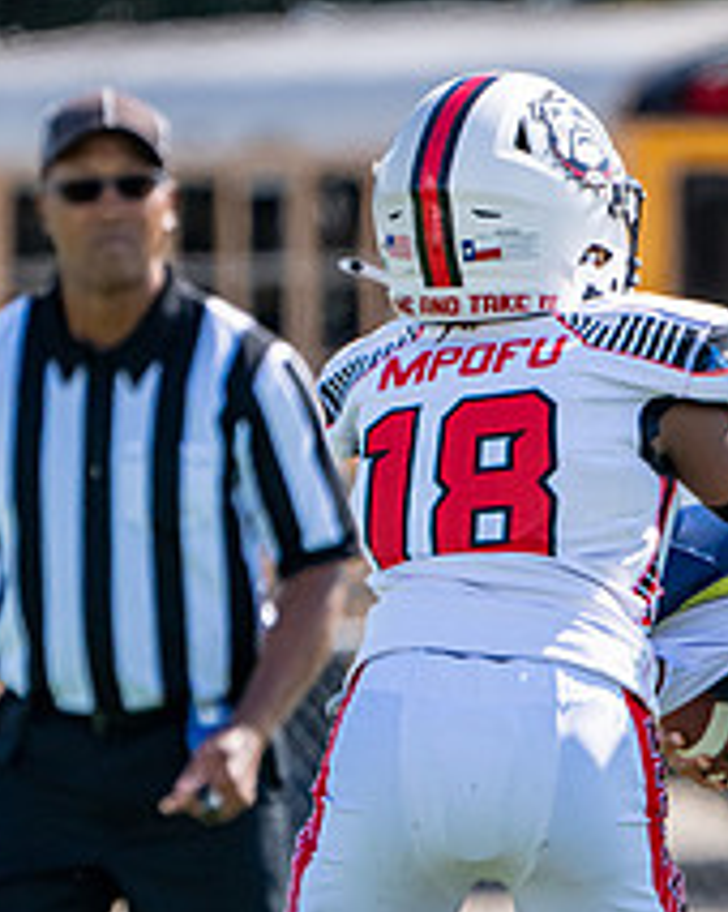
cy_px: 836
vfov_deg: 1.6
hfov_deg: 1.3
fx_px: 32311
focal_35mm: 1198
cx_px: 906
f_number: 5.6
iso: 640
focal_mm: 345
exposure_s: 1/2500
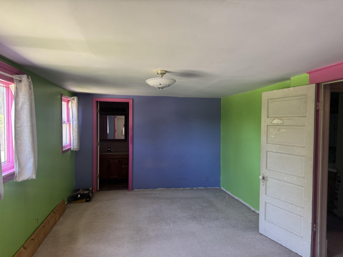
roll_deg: -0.6
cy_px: 128
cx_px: 172
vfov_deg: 56.8
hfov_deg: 71.6
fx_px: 238
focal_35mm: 24
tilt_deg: -1.8
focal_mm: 6.76
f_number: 1.78
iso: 200
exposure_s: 1/120
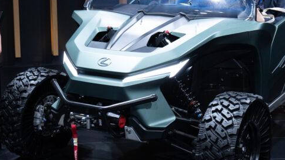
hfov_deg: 30.5
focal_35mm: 69
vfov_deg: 17.4
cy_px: 42
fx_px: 521
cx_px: 164
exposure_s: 1/250
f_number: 6.3
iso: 2500
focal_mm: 31
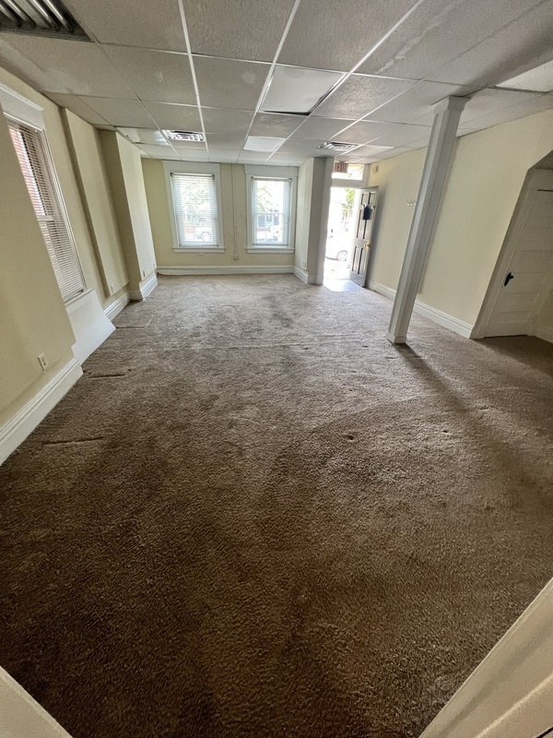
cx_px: 276
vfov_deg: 106.2
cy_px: 369
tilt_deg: -26.1
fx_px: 277
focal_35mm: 13
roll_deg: -2.5
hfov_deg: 89.9
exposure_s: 1/92
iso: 250
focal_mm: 1.57
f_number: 1.8
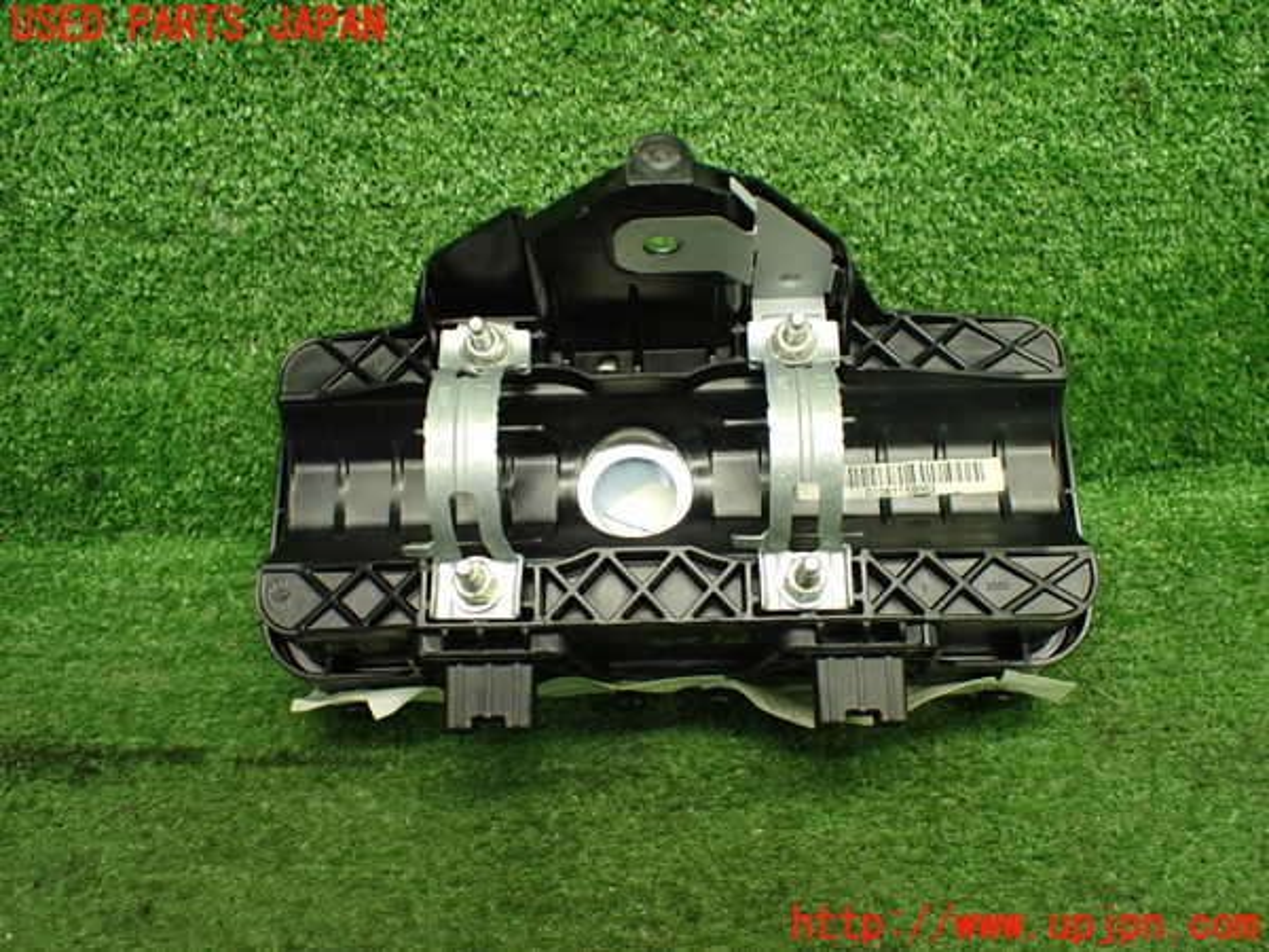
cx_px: 634
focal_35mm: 30
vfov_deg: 46.8
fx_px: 1100
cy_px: 476
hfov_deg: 60.0
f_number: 2.3
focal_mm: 5.4
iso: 640
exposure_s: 1/125
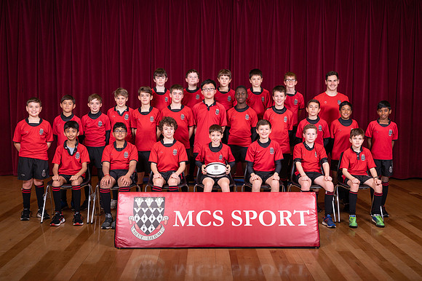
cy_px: 138
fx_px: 489
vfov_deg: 32.1
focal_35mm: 42
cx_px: 217
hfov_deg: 46.7
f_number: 8
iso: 800
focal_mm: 39
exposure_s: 1/50
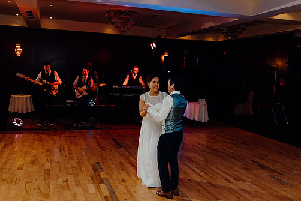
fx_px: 309
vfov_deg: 36.0
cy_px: 106
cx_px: 148
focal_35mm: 37
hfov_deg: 51.9
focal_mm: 32
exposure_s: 1/160
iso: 1250
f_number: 2.8
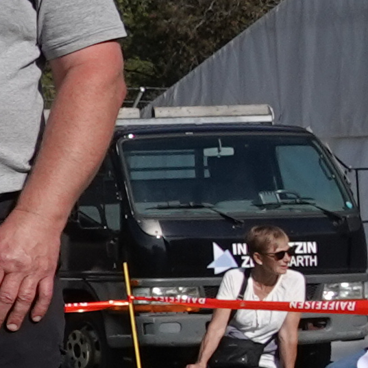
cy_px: 93
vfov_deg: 6.1
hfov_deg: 5.1
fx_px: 3440
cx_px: -1349
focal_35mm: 286
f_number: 4.5
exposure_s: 1/1000
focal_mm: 12.04
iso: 100
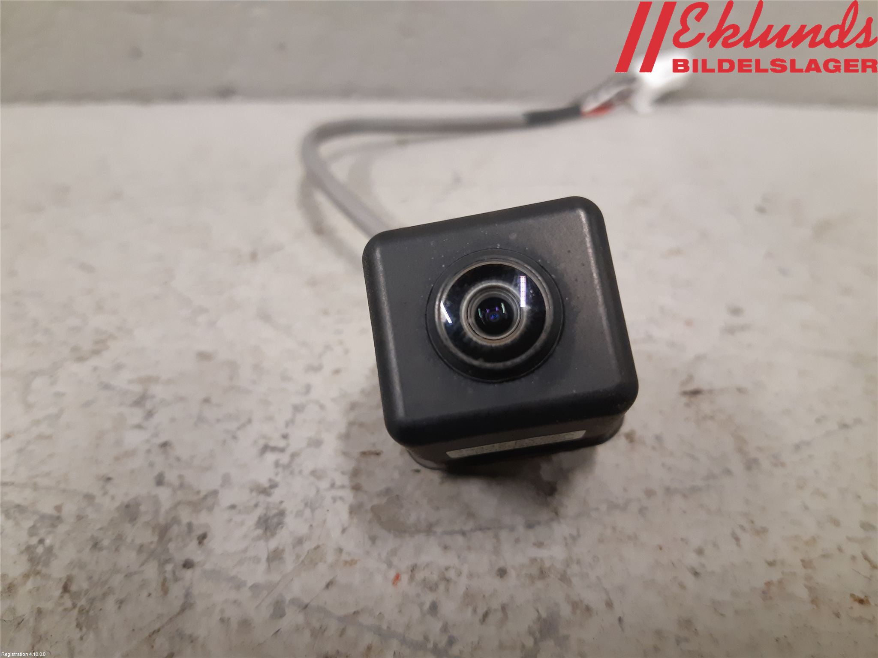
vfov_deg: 53.1
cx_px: 439
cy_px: 329
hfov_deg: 67.3
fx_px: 659
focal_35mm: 26
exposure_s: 1/50
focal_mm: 3.93
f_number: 1.7
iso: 200
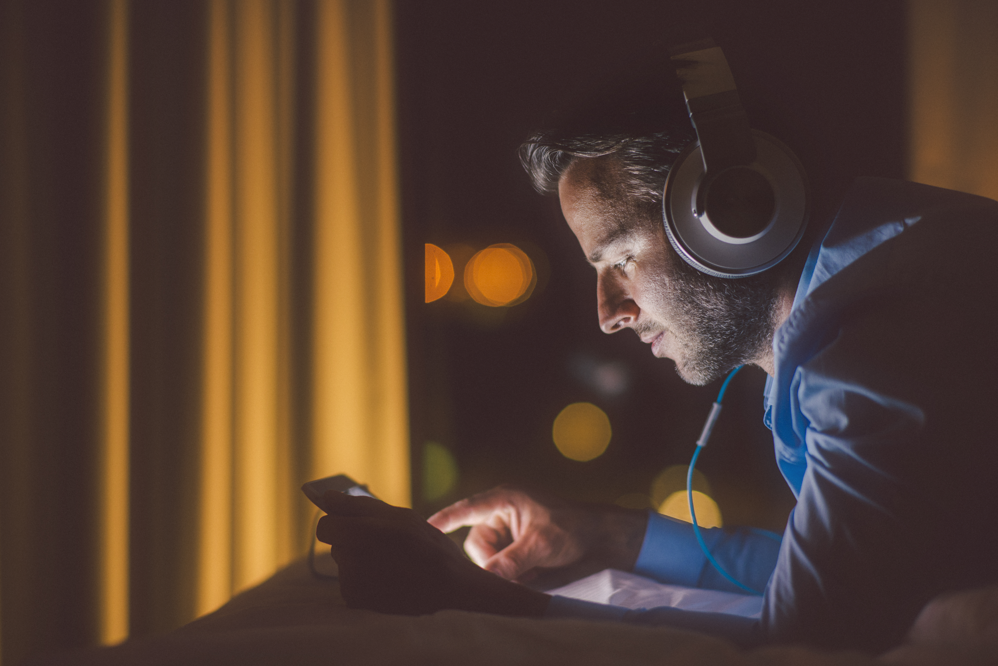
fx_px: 2357
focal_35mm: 85
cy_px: 333
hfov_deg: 23.9
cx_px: 499
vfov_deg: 16.1
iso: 200
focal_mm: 85
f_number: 2
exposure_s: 1/15
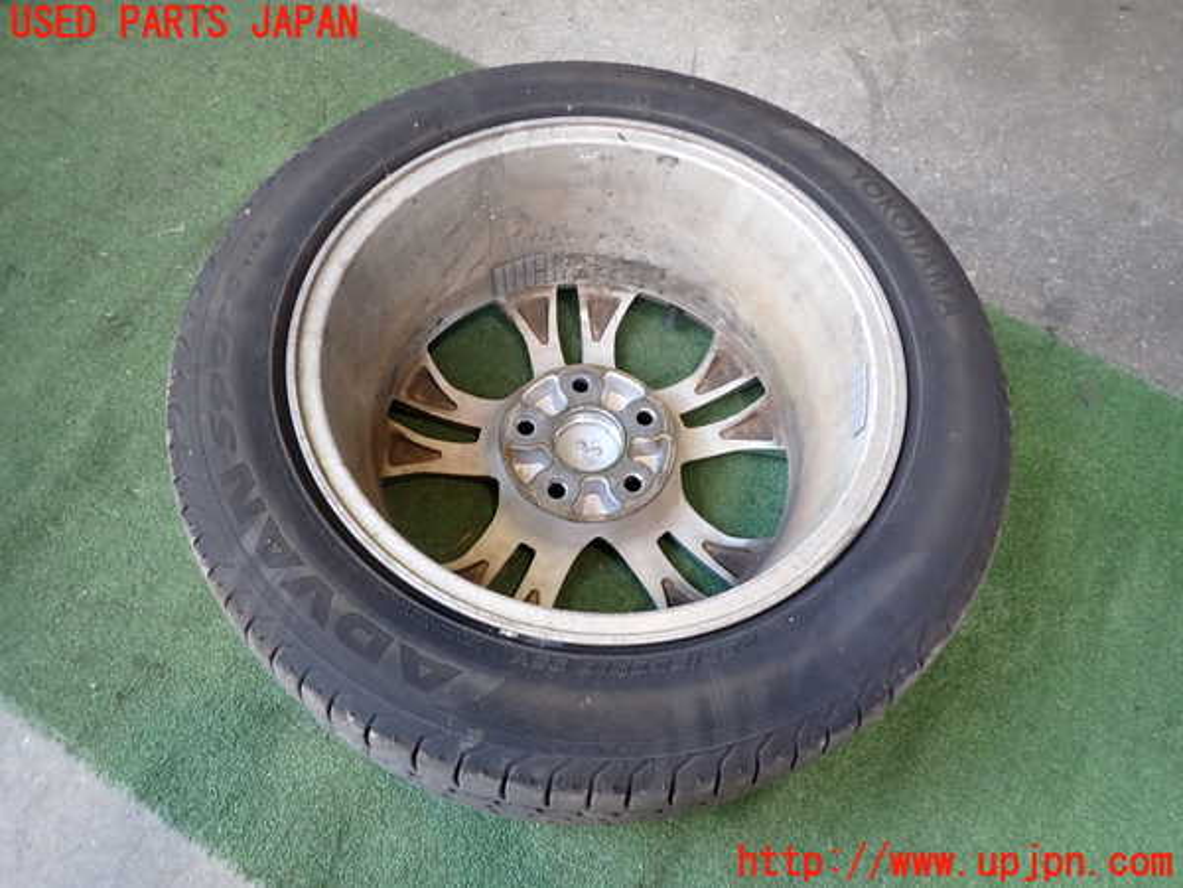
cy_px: 444
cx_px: 592
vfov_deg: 54.9
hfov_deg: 69.4
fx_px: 854
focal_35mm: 25
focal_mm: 4.5
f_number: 2
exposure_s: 1/60
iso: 200
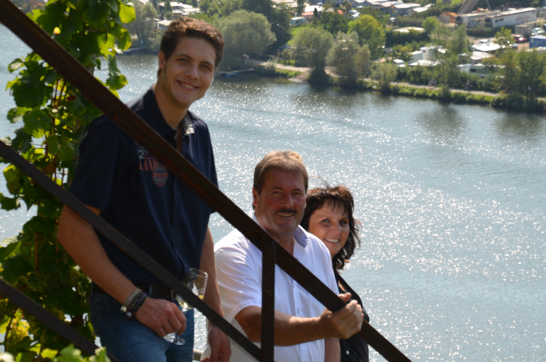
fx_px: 1771
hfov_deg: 17.5
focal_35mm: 117
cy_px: 181
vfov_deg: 11.7
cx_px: 273
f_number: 9
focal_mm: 78
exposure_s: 1/200
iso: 100
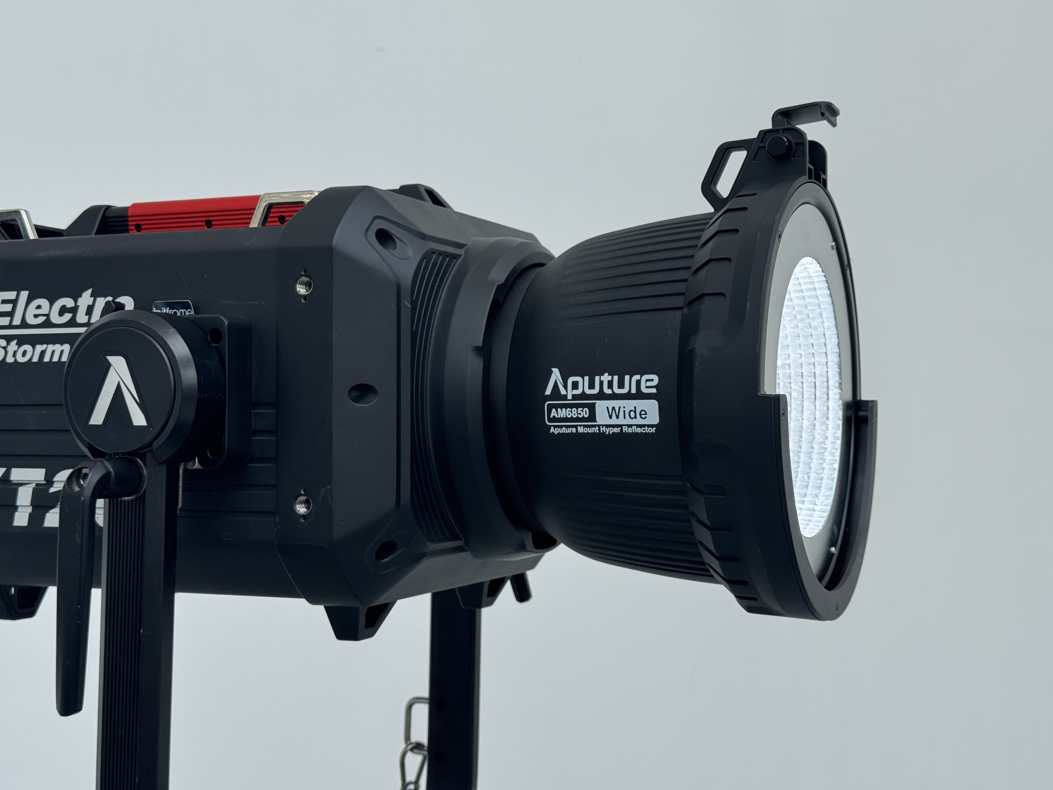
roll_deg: -0.2
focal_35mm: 48
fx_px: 1460
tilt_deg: +0.0
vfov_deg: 30.3
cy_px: 395
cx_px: 526
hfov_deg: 39.7
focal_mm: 6.76
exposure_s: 1/900
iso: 64
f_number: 1.78
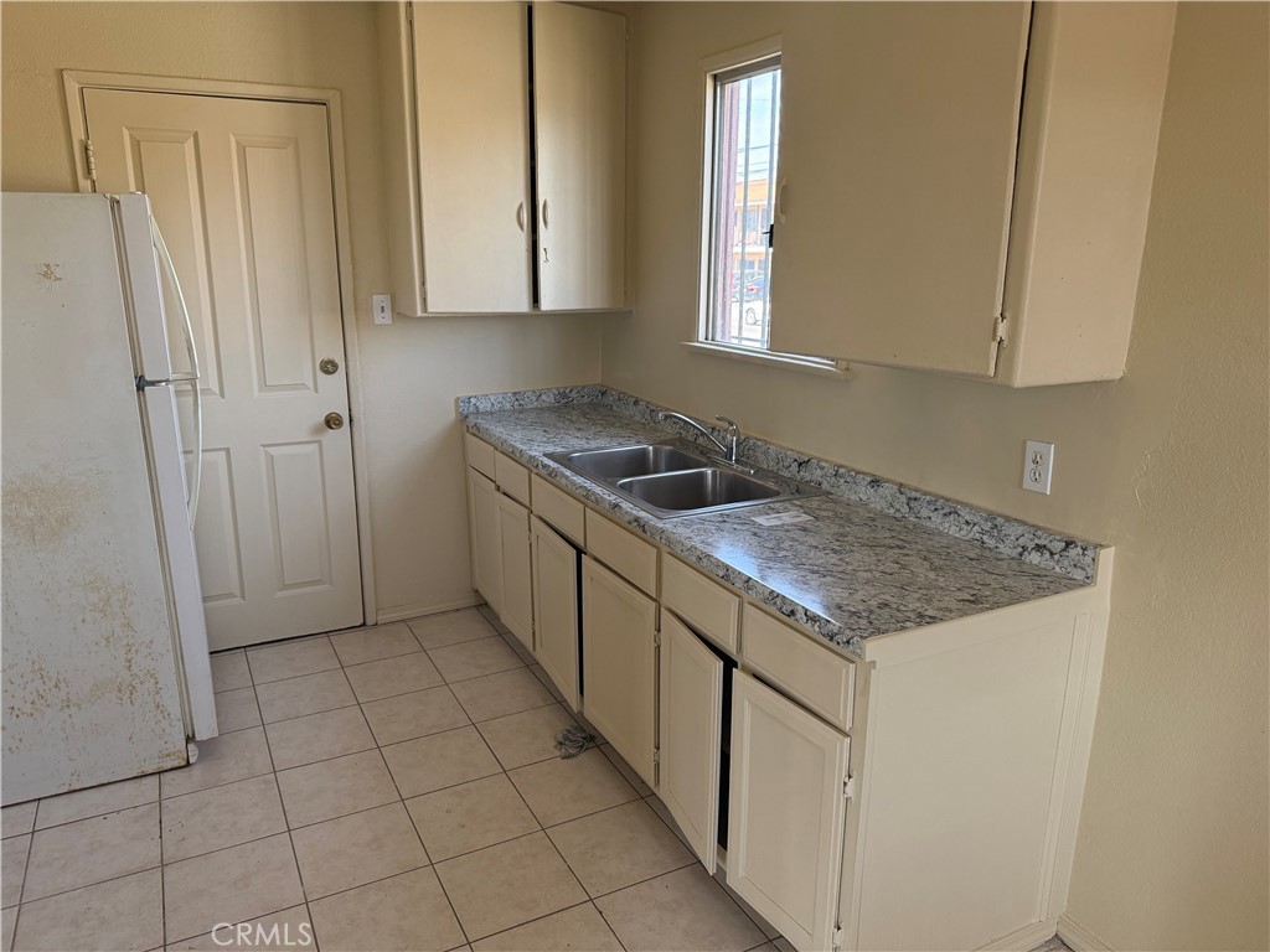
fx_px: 881
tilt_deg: -15.2
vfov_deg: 56.8
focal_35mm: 24
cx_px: 635
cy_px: 476
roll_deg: -0.1
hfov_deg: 71.6
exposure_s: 1/210
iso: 200
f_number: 1.78
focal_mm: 6.76
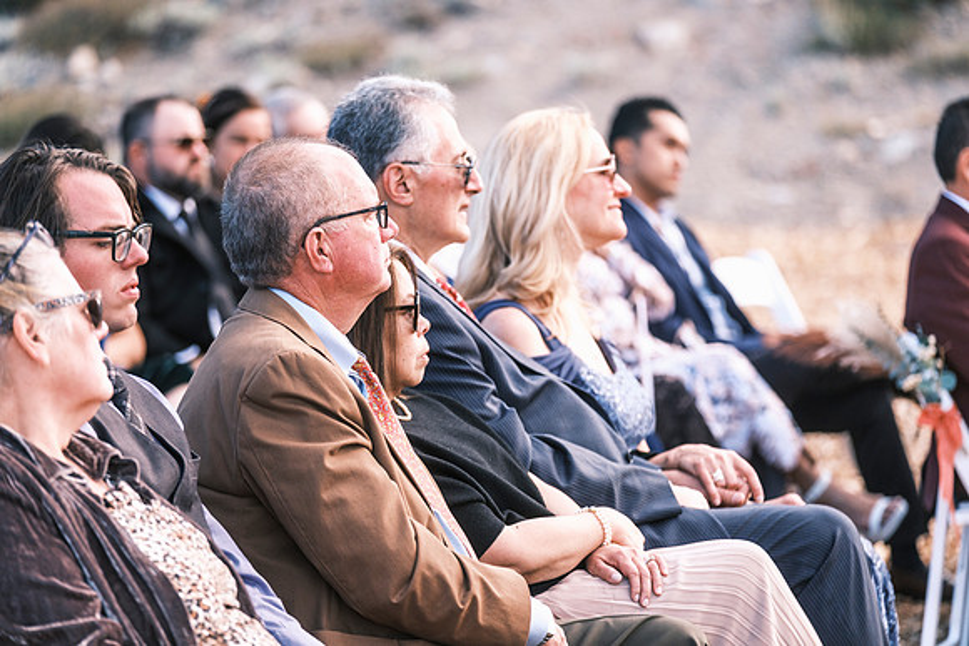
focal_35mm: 210
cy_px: 323
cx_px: 484
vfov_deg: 6.5
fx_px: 5654
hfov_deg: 9.8
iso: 400
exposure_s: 1/750
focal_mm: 140
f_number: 3.2
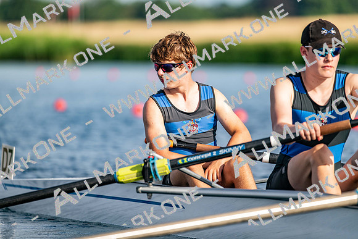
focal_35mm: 400
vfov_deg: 3.4
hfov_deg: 5.2
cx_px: 179
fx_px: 3979
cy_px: 120
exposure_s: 1/2500
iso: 250
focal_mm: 400
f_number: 4.5
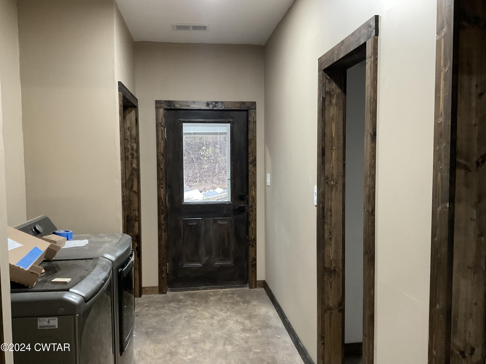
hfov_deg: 61.7
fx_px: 407
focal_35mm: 29
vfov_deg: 48.2
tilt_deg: -3.3
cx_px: 243
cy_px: 182
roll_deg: +0.4
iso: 250
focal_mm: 3
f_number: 1.8
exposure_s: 1/40
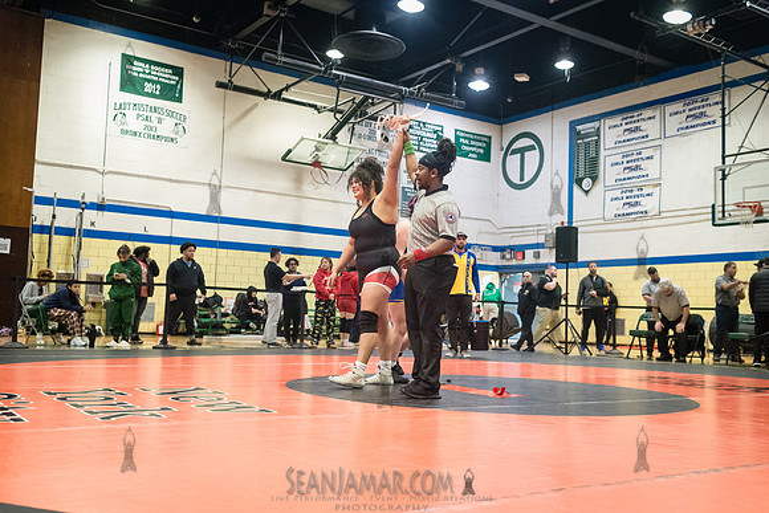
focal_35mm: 35
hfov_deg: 54.4
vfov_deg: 37.9
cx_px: 384
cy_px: 256
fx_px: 748
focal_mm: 35
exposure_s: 1/320
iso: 8000
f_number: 4
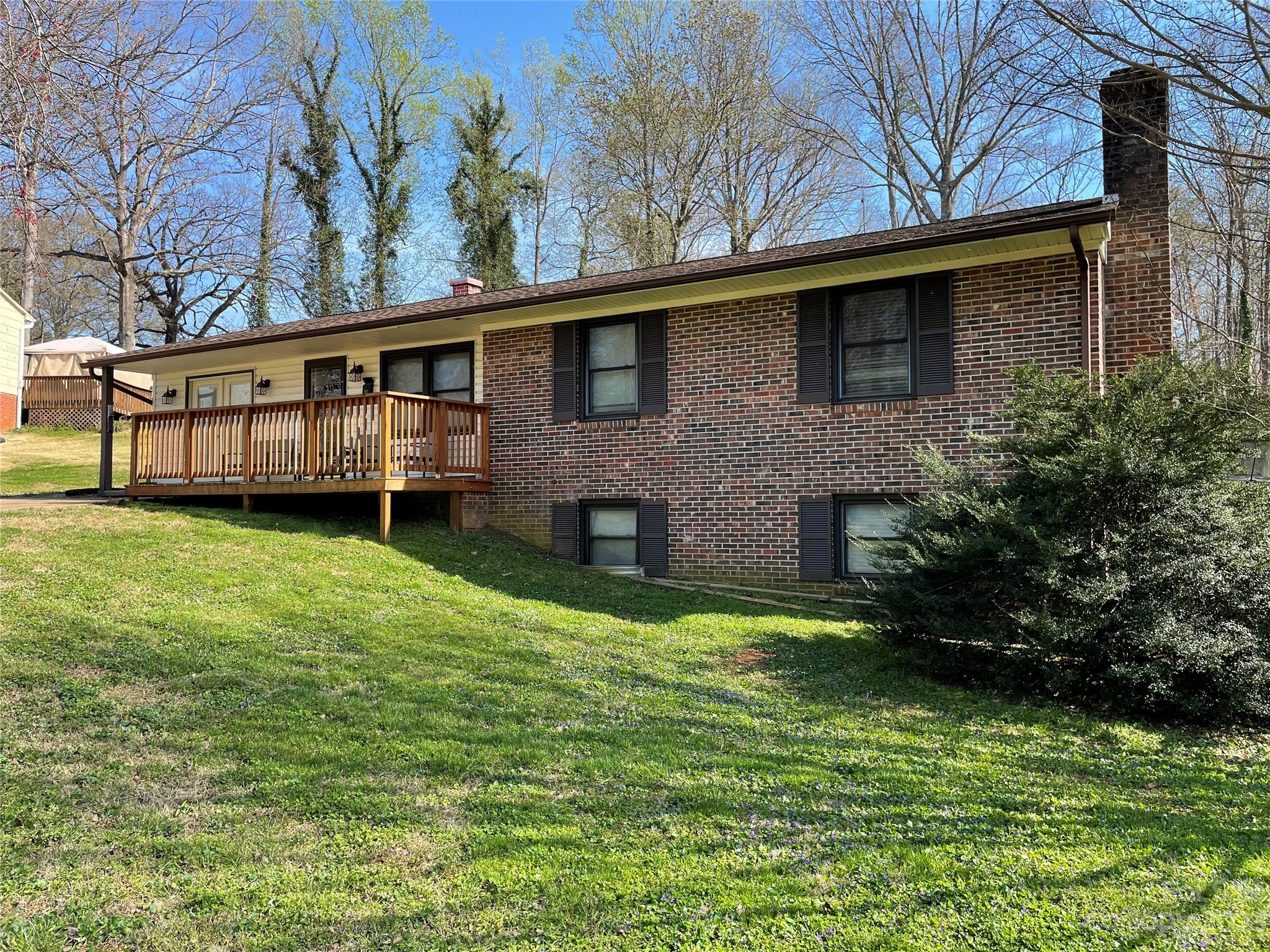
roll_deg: +0.8
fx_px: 954
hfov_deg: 67.3
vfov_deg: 53.1
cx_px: 635
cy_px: 476
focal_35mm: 26
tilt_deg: +2.2
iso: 32
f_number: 1.6
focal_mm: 4.2
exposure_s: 1/903
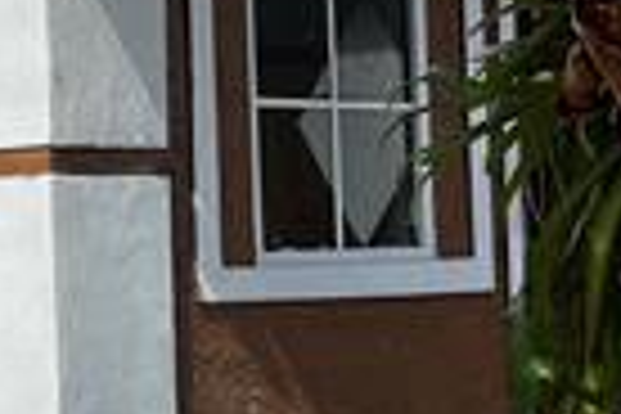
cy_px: 130
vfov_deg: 8.7
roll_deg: +1.3
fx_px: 2708
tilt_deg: +2.8
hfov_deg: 12.8
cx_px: -94
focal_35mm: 157
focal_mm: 5.7
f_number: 1.5
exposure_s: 1/2353
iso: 50
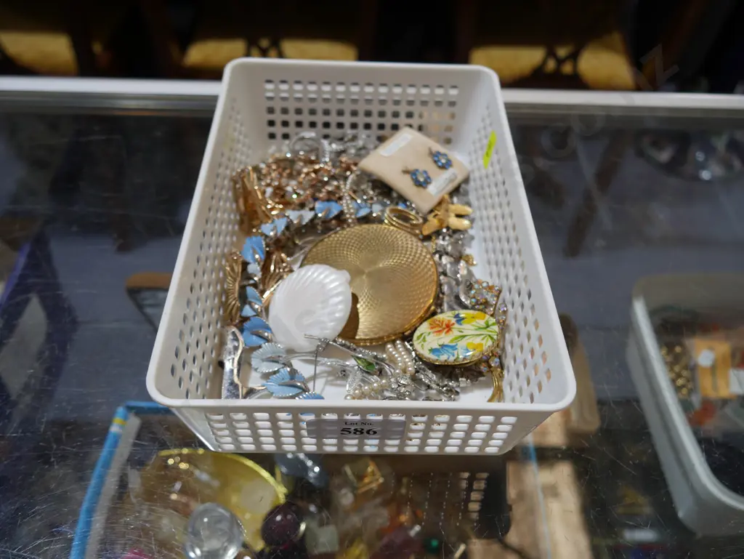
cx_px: 372
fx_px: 645
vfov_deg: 46.8
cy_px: 280
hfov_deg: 59.9
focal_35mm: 30
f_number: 3.6
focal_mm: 15
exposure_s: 1/100
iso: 200
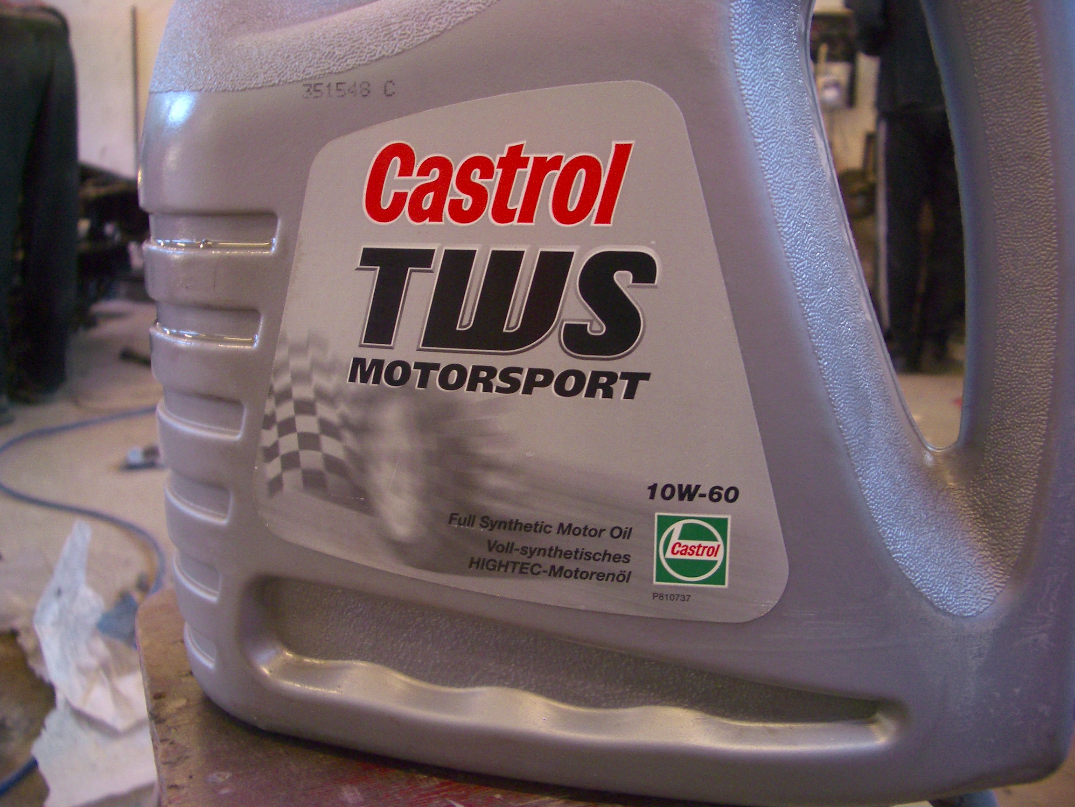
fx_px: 1087
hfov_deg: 52.6
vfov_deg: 40.7
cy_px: 404
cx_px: 538
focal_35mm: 35
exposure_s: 1/20
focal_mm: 5.8
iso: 100
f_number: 2.6
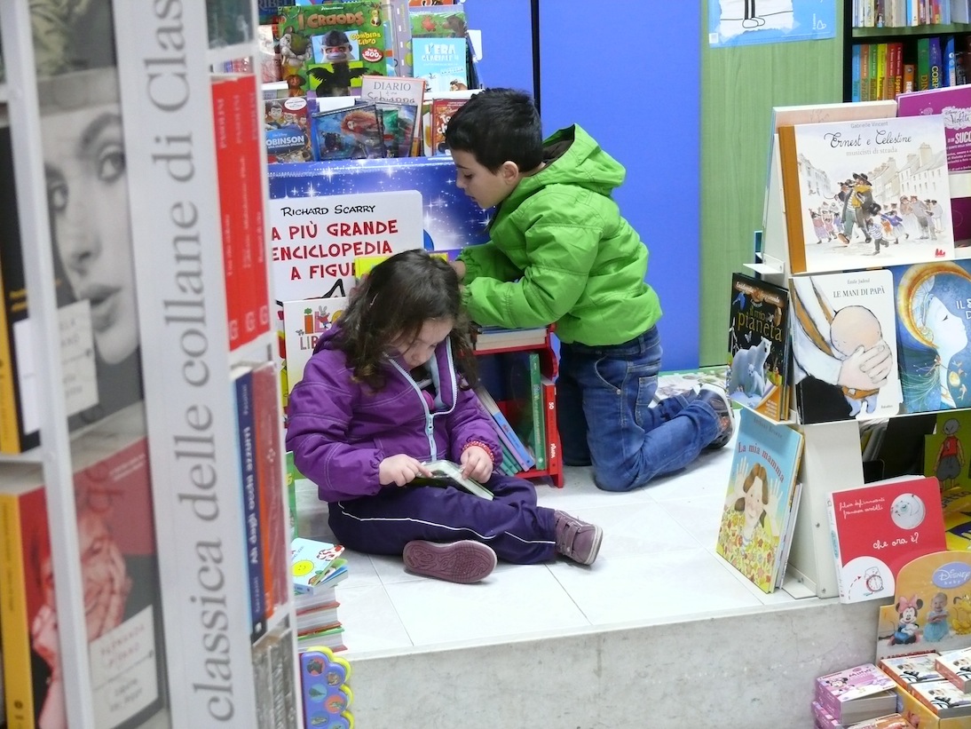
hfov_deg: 28.6
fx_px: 1908
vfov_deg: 21.6
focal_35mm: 68
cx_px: 486
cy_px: 364
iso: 400
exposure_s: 1/40
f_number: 3.2
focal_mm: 14.3
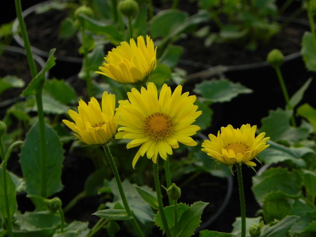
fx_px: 1679
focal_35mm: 184
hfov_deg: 10.7
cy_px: 118
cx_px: 158
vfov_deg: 8.1
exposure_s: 1/125
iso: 160
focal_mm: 32.7
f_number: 4.5
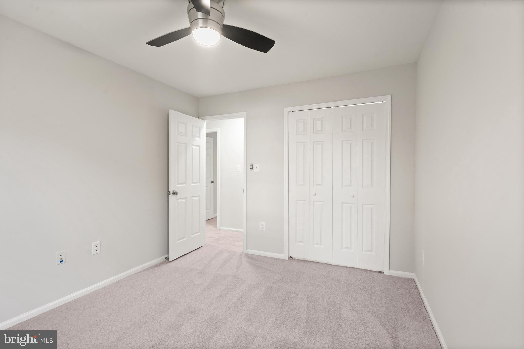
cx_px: 262
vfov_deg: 73.7
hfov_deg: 96.7
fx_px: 233
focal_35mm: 16
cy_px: 174
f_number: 8
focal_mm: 16
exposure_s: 1/8
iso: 800
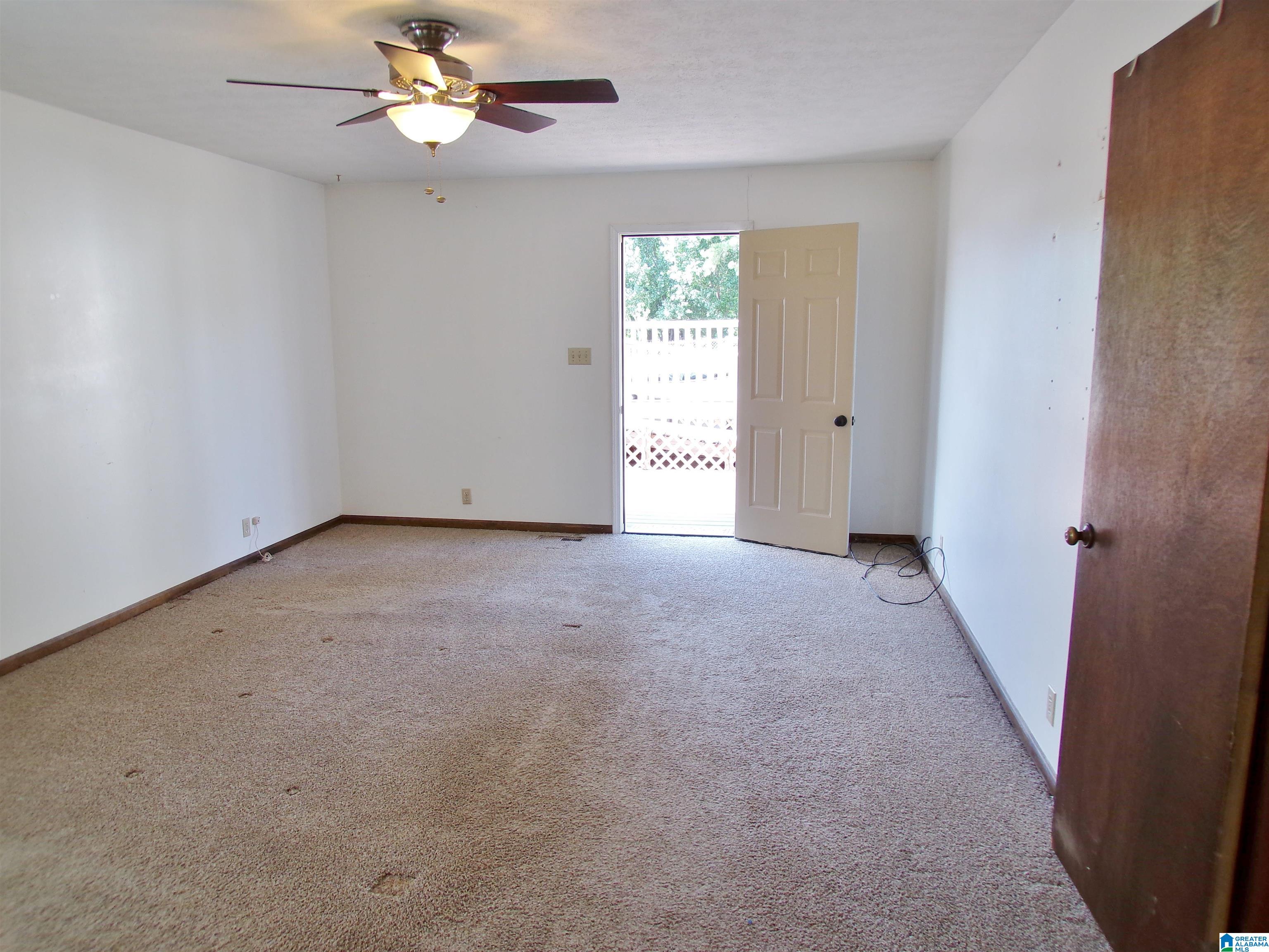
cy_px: 476
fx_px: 880
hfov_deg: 71.6
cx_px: 634
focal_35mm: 24
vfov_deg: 56.8
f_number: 3
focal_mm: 4.3
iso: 100
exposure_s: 1/40
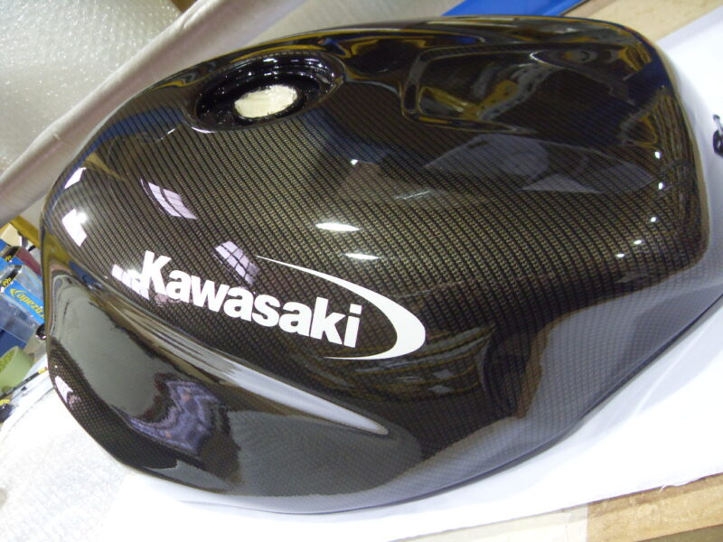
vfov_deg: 40.7
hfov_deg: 52.6
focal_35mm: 35
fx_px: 731
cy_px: 271
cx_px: 362
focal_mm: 6.3
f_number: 2.8
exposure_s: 1/10
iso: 200
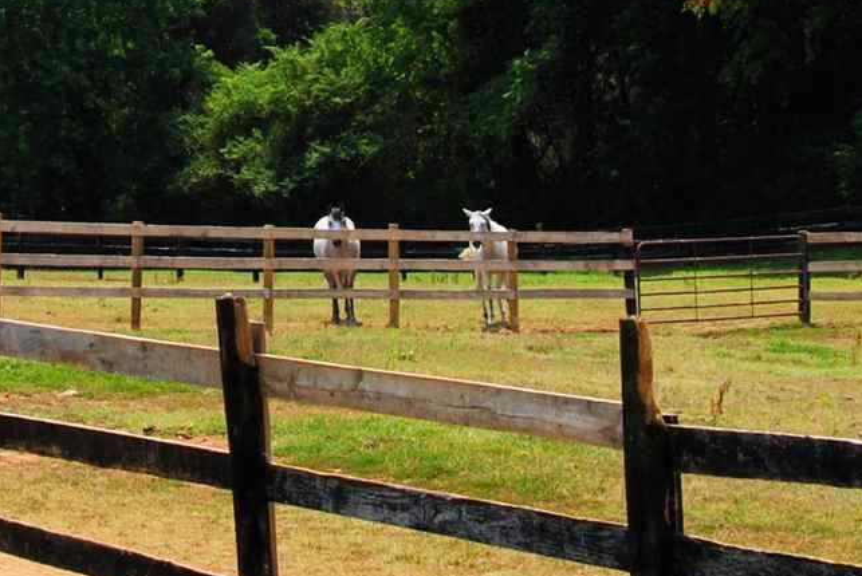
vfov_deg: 8.9
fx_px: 3667
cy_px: -125
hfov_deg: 13.2
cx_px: 19
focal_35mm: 153
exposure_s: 1/125
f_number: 9
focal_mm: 32
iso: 200
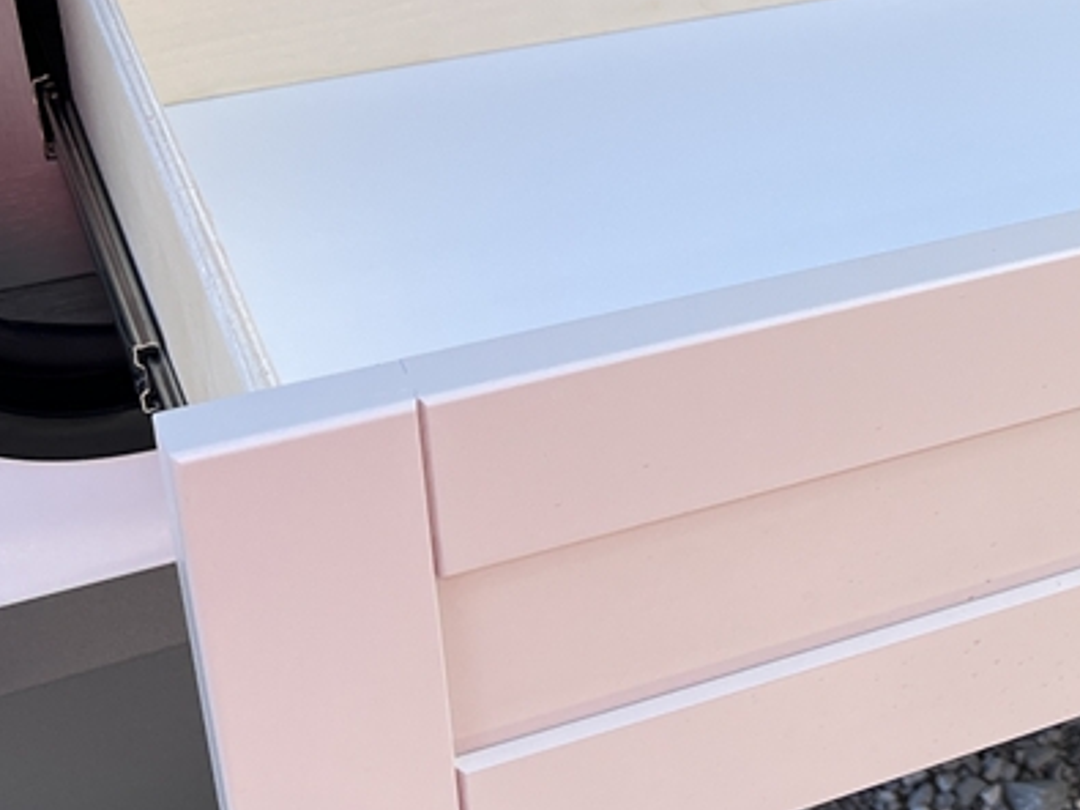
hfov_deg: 22.6
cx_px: 1318
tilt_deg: -32.6
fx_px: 2464
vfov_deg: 18.6
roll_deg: -2.2
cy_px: 268
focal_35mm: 79
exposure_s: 1/1038
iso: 50
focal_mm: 5.7
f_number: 1.5
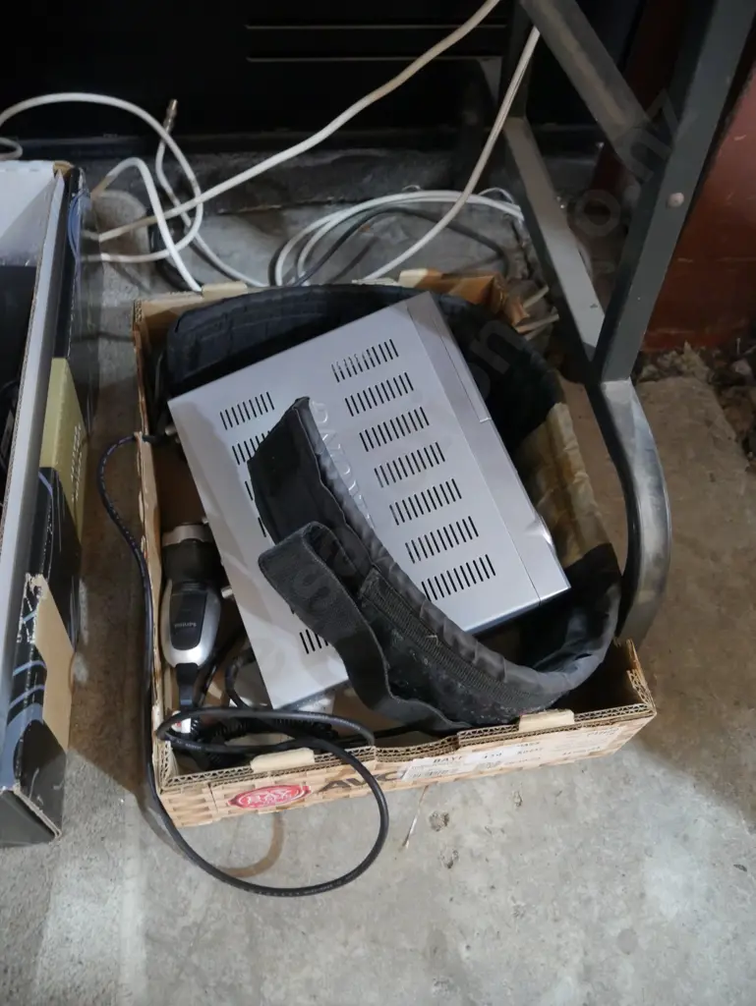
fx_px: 815
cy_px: 503
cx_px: 378
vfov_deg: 63.4
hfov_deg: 49.8
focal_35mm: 28
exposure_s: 1/50
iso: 3200
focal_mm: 14
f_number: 3.5
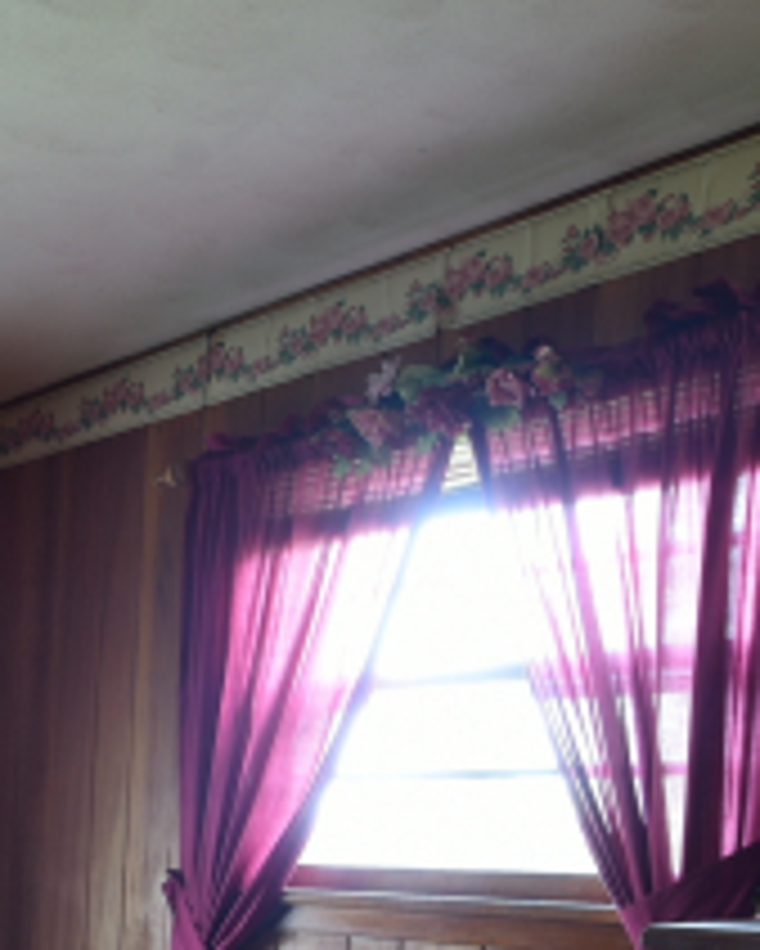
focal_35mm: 50
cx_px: -43
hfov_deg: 28.0
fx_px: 1405
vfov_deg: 33.8
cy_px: 968
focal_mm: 10
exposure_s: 4
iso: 100
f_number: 10
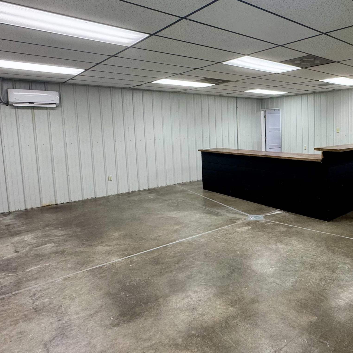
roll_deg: +0.6
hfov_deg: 58.2
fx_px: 288
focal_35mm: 25
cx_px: 282
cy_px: 152
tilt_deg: -5.2
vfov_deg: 62.7
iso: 160
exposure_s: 1/120
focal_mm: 2.22
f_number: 2.2
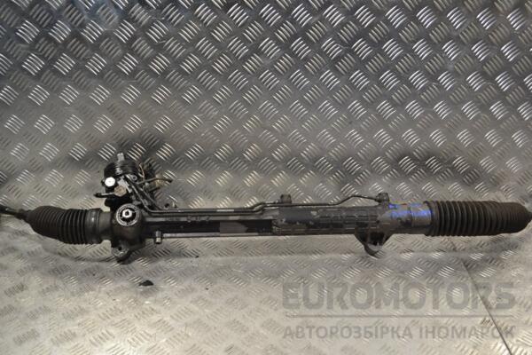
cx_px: 266
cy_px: 178
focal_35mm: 36
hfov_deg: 53.1
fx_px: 532
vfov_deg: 36.9
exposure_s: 1/100
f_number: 5
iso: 400
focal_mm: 24
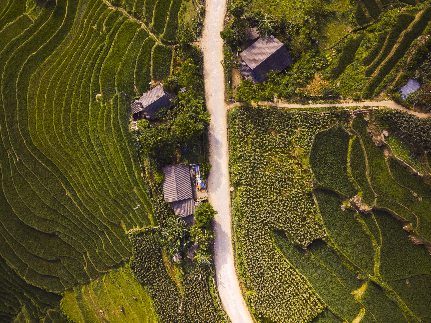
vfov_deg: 56.8
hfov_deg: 71.6
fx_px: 299
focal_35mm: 24
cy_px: 162
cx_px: 216
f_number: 2.8
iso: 100
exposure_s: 1/540
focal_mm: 4.5
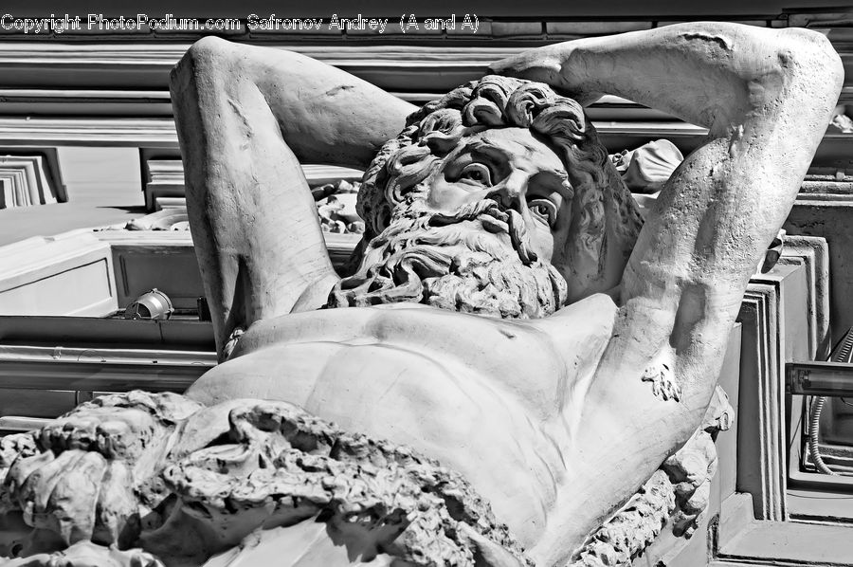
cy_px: 284
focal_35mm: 105
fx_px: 2485
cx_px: 426
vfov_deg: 13.0
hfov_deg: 19.5
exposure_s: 1/250
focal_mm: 70
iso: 100
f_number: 8
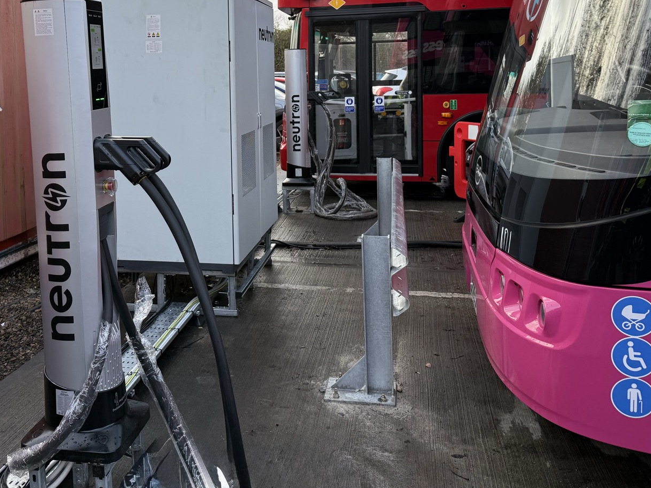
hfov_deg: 48.4
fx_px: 714
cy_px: 116
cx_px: 231
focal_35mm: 38
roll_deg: +1.4
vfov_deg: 36.7
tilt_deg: -2.9
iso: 100
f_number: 1.78
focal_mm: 6.76
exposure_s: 1/715
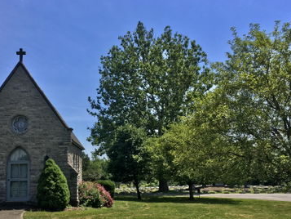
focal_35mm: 39
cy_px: 139
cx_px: 111
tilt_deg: +9.4
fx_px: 328
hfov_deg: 47.5
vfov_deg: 36.6
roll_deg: +0.0
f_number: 2.2
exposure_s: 1/1637
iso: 25
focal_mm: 4.15
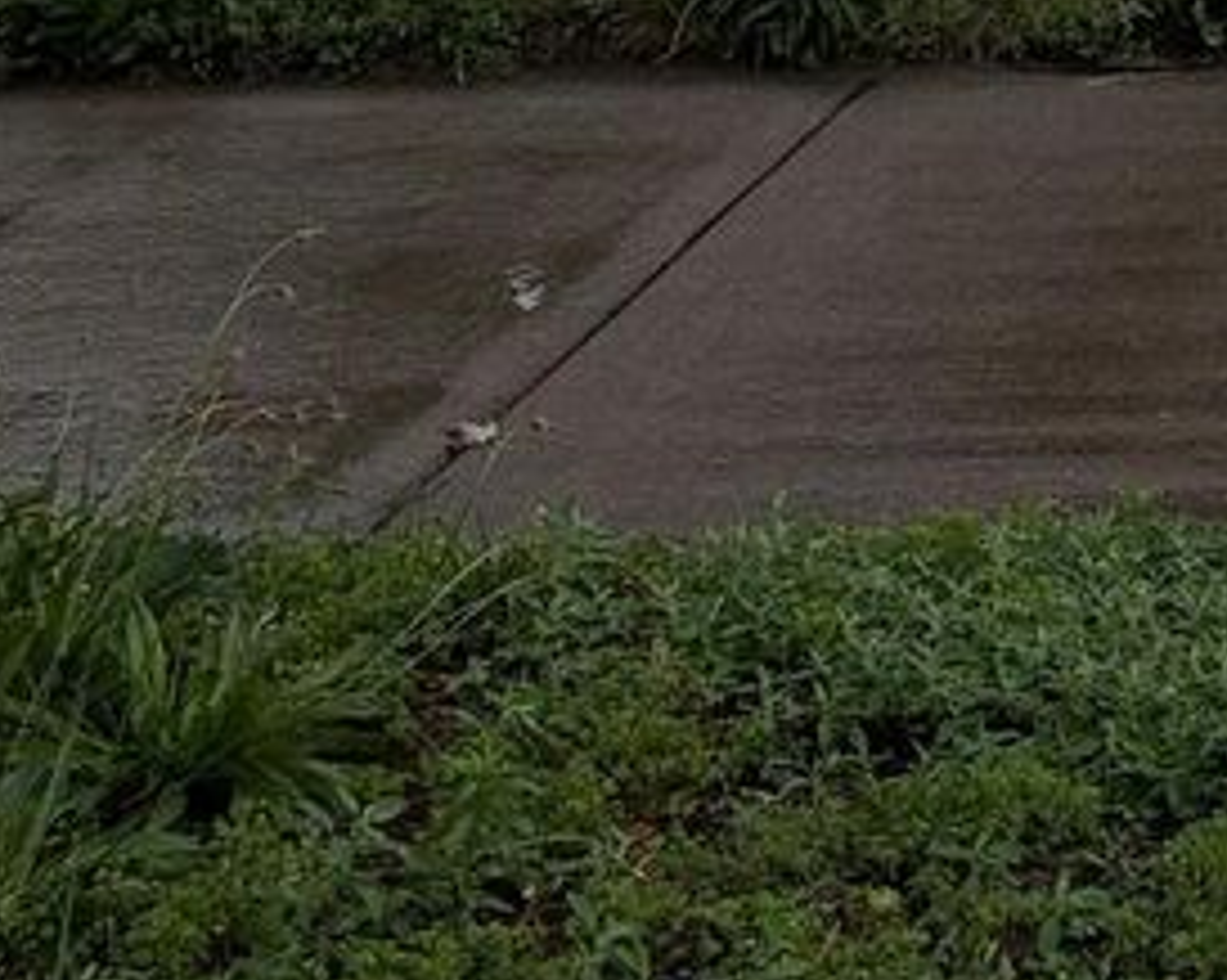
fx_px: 4609
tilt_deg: +2.3
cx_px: 2058
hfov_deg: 13.8
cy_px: -1369
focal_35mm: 127
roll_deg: +1.5
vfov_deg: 10.5
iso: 80
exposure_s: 1/243
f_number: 1.6
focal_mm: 5.96
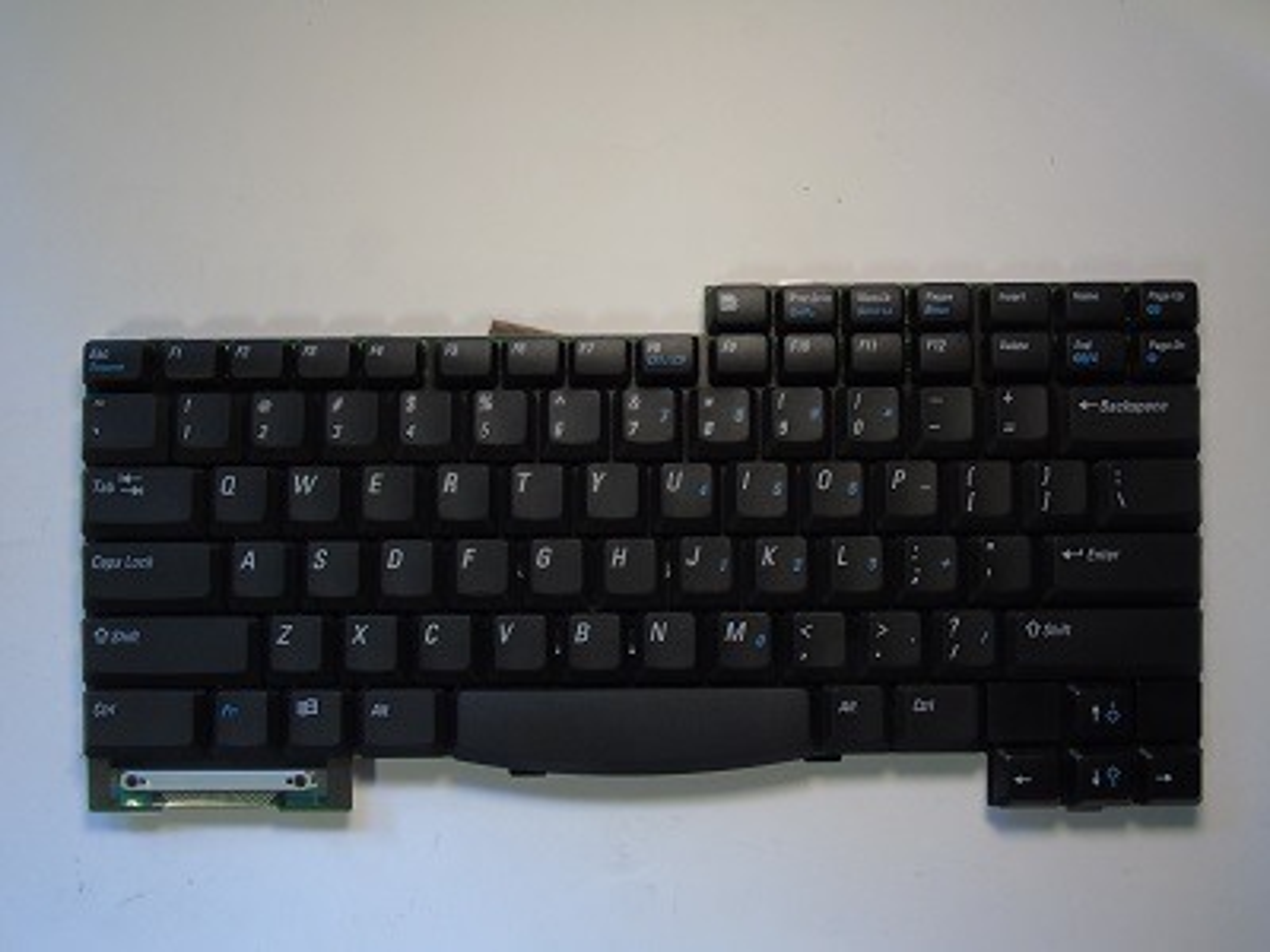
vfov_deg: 48.2
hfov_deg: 61.7
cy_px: 476
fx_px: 1064
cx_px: 635
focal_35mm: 29
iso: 200
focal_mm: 5.2
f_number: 5.4
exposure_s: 1/8
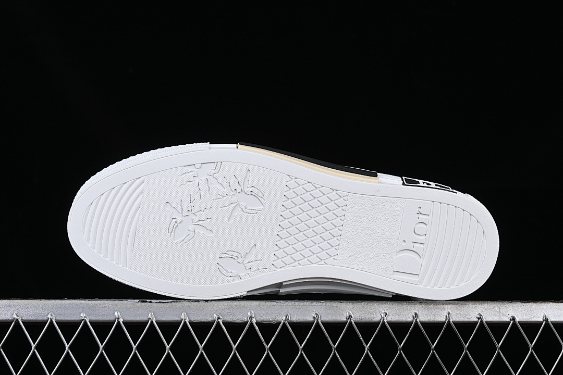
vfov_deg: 18.2
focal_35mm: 75
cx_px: 282
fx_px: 1173
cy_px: 188
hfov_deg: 27.0
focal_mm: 50
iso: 160
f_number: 8
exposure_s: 1/80
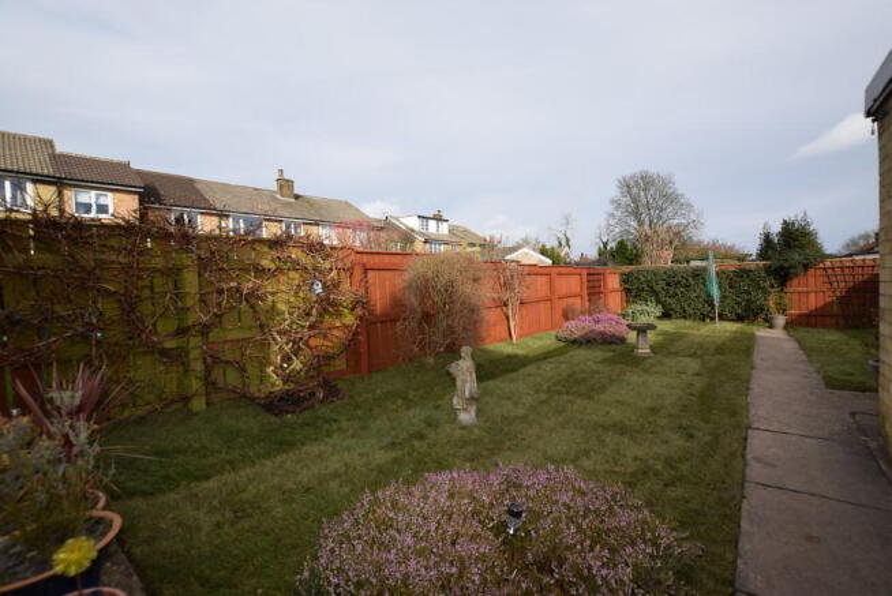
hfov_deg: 100.4
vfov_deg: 77.4
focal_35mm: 15
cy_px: 298
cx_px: 446
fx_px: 372
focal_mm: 10
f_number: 7.1
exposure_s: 1/200
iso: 100
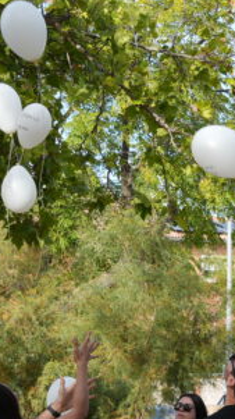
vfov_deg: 12.9
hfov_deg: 7.2
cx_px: 311
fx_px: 1839
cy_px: 339
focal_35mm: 166
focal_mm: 31
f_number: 5.6
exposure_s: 1/200
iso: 100
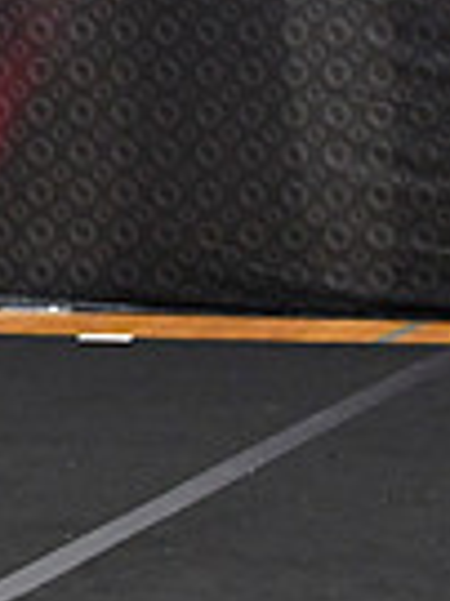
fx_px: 8802
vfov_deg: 3.9
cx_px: -789
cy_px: 118
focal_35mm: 507
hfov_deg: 2.9
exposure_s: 1/500
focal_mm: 82
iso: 5000
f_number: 3.2
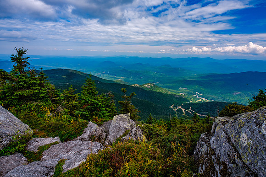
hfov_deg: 93.7
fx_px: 125
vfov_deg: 70.9
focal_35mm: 17
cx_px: 140
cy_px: 84
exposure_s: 1/100
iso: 160
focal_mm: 10.5
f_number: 8
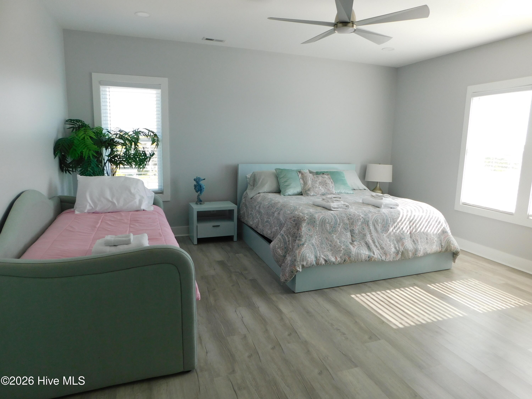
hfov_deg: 73.9
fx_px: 353
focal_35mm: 23
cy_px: 200
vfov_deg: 58.9
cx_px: 266
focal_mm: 4
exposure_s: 1/160
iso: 125
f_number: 3
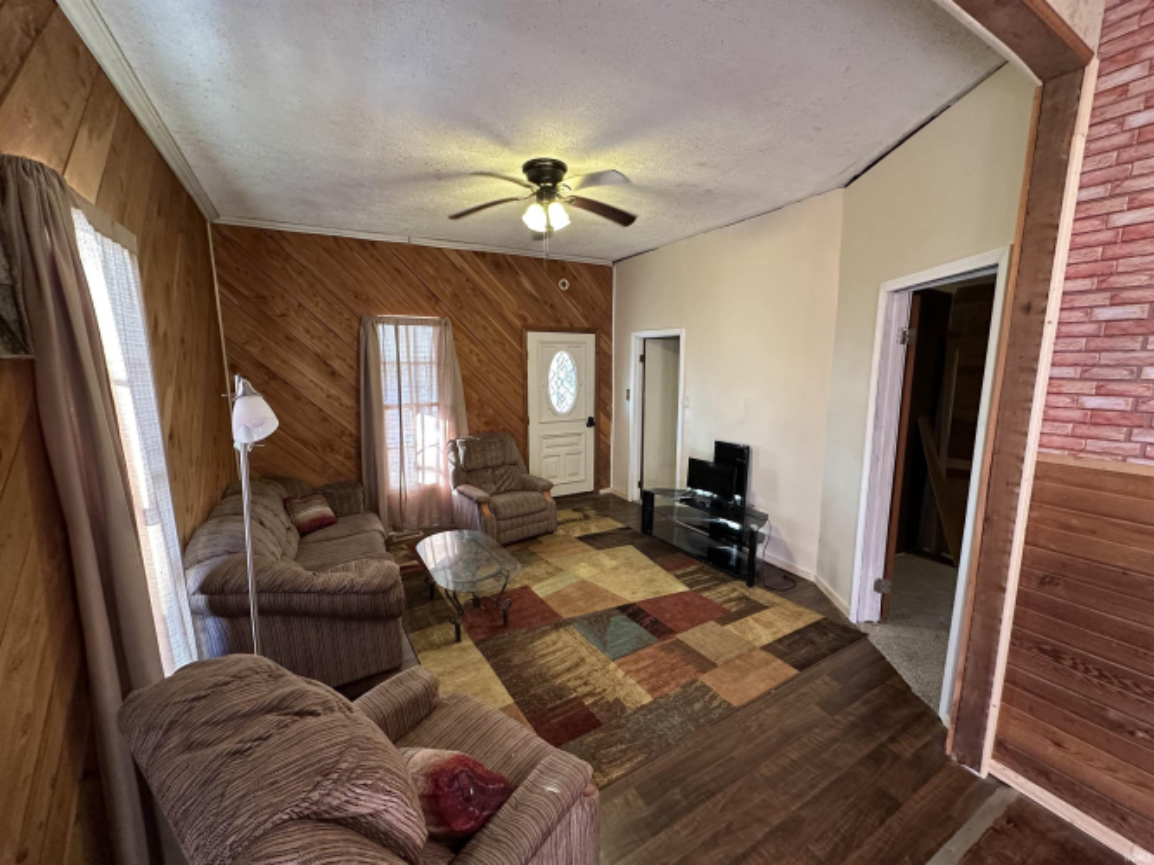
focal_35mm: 14
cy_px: 432
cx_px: 577
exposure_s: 1/60
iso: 320
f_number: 2.2
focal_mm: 2.22
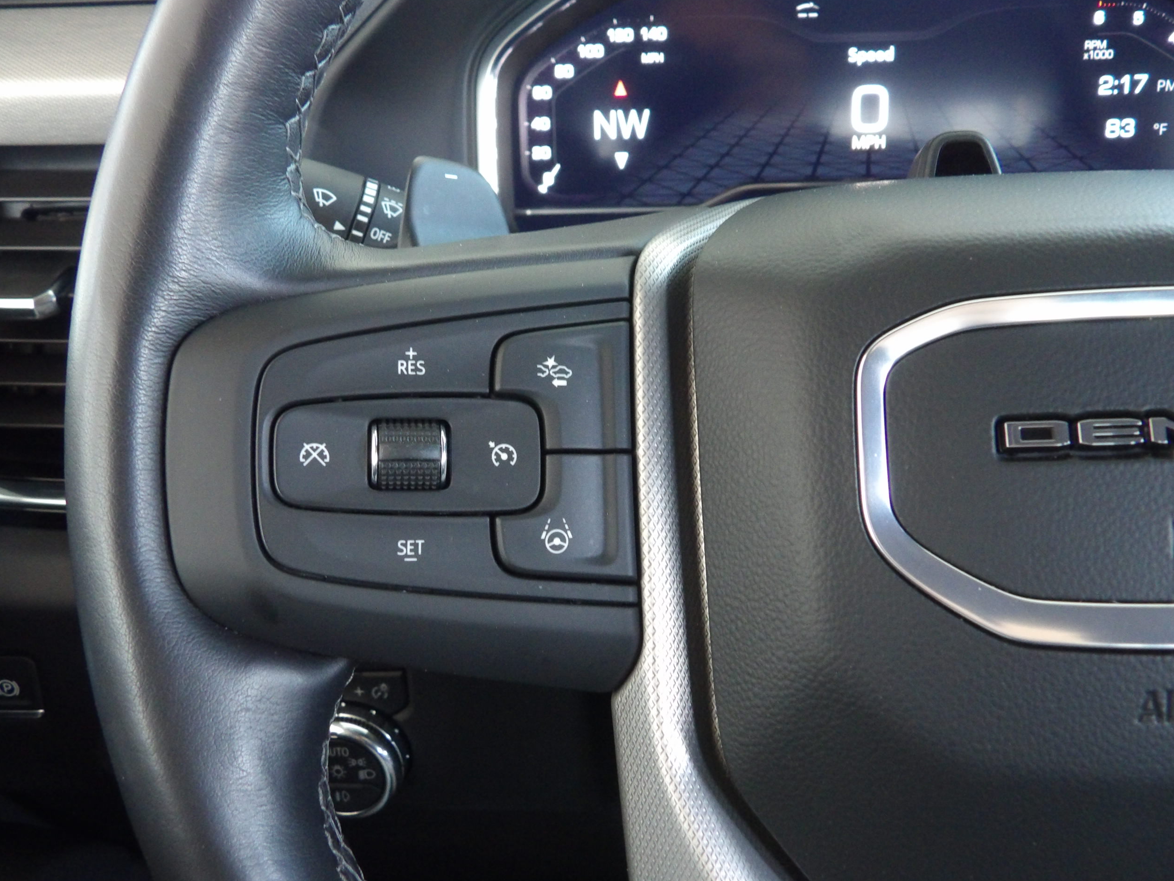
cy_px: 440
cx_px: 581
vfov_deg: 41.8
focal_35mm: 34
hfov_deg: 54.0
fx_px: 1153
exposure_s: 1/17
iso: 548
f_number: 3.6
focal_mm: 5.9
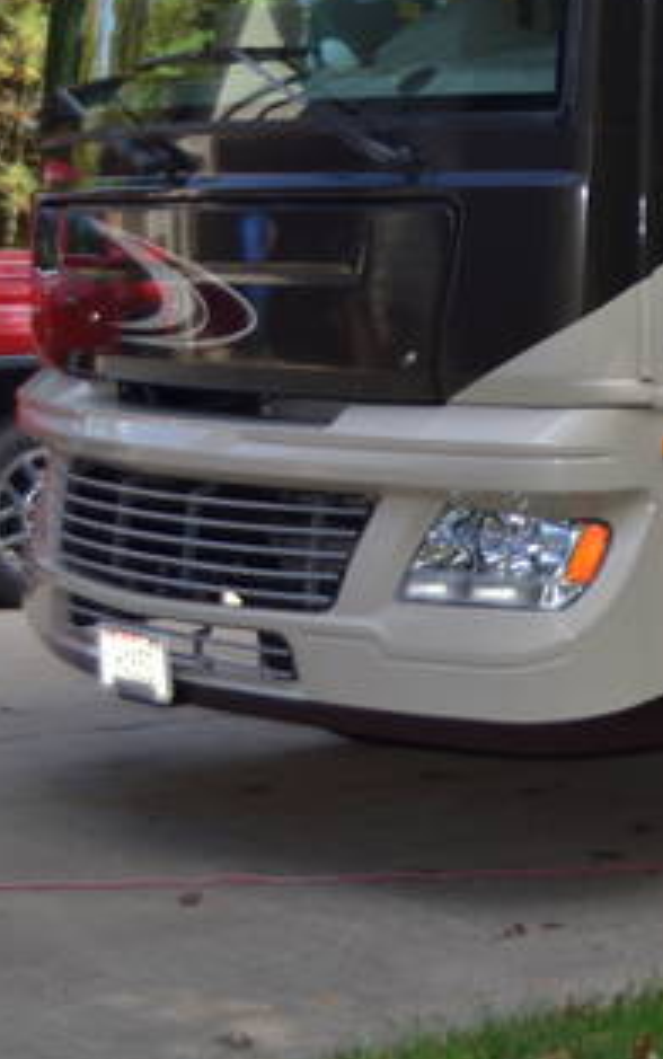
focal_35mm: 86
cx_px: 1258
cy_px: 201
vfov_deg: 23.7
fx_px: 2483
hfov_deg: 13.4
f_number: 4.5
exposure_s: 1/200
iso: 100
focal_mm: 22
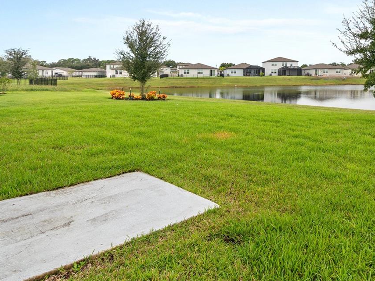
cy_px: 93
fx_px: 293
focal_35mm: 27
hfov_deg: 60.1
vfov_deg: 50.4
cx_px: 299
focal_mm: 10
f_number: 7.1
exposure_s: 1/80
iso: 100
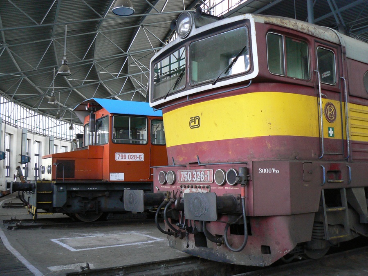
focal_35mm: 36
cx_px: 184
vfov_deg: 39.7
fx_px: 383
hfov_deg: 51.4
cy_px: 138
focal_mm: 6
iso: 200
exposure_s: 1/25
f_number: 2.8
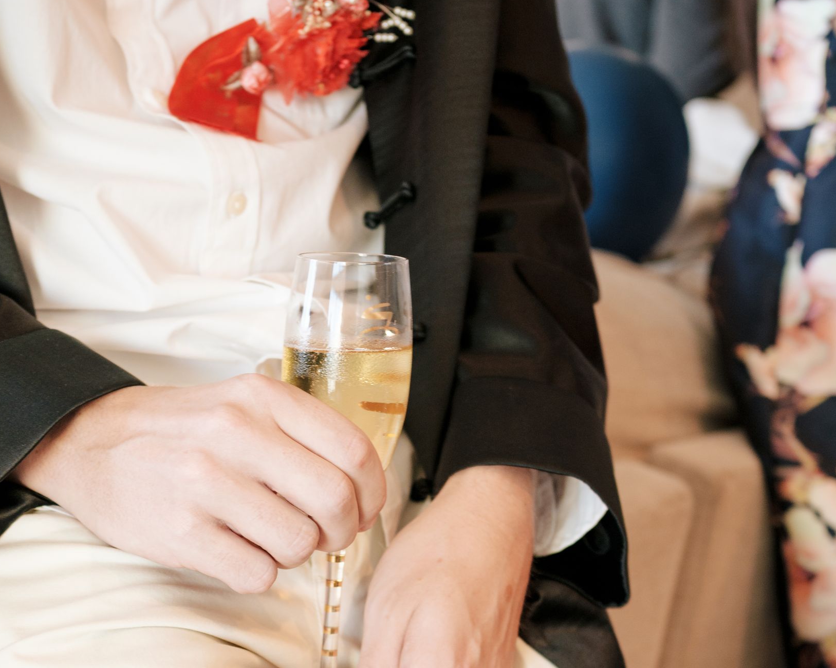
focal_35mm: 80
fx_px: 1979
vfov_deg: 18.8
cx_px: 240
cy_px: 636
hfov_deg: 23.7
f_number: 3.5
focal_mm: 50
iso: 800
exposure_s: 1/100
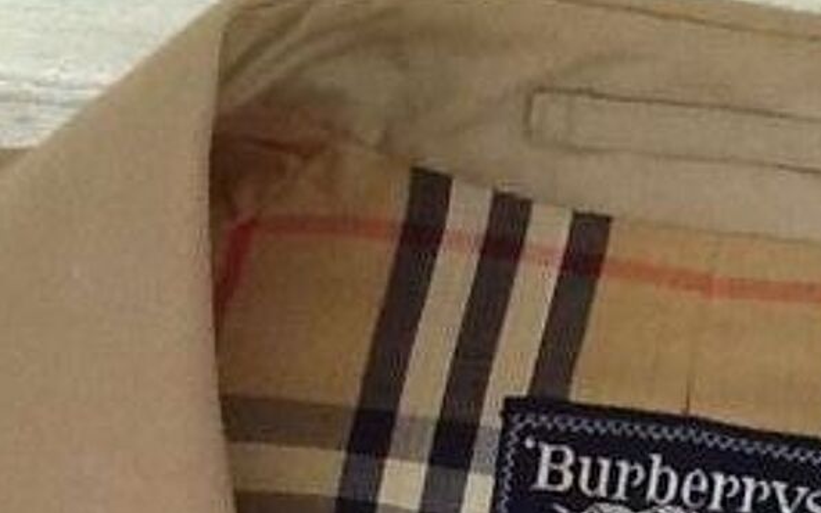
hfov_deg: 19.6
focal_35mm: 105
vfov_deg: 11.8
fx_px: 2349
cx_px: 659
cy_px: 833
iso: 125
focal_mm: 2.03
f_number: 2.4
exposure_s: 1/30
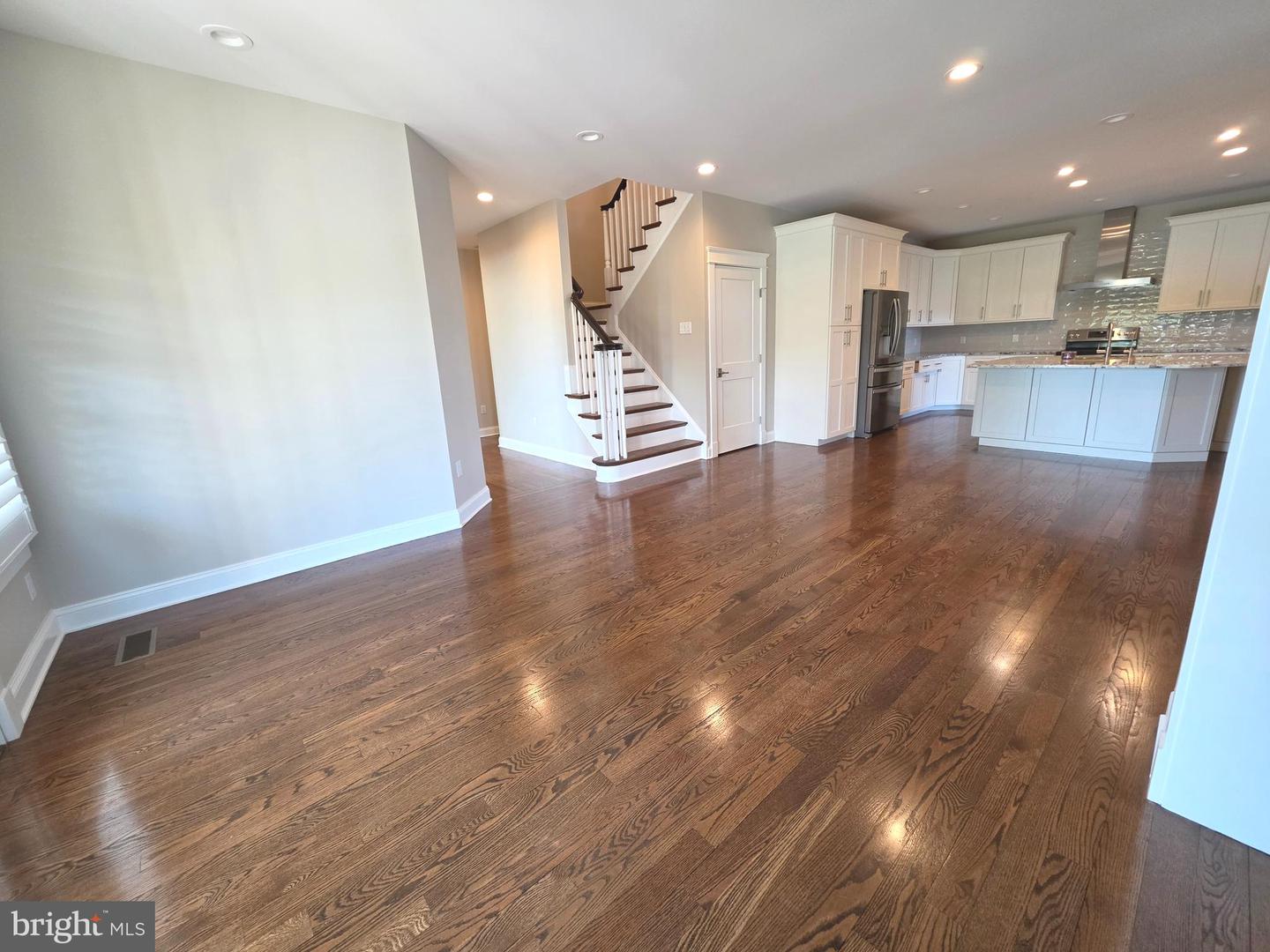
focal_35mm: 13
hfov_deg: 106.2
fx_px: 477
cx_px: 635
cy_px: 476
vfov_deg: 89.9
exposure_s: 1/120
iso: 200
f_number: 1.9
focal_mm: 2.2
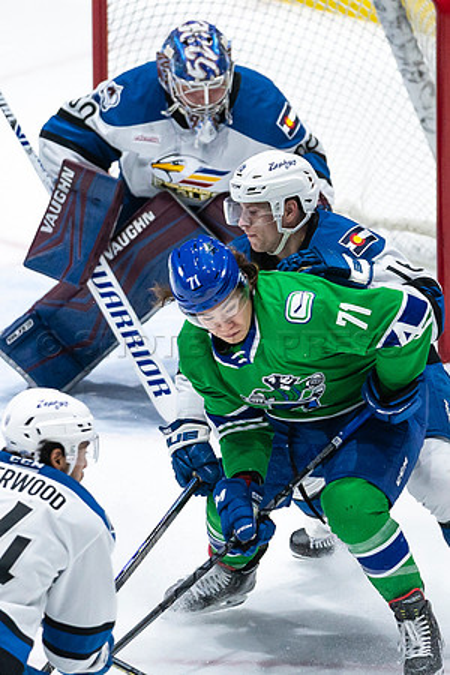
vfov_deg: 3.9
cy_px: 286
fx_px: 10012
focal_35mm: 534
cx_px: 220
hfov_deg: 2.6
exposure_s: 1/1250
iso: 1250
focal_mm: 200
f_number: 2.8
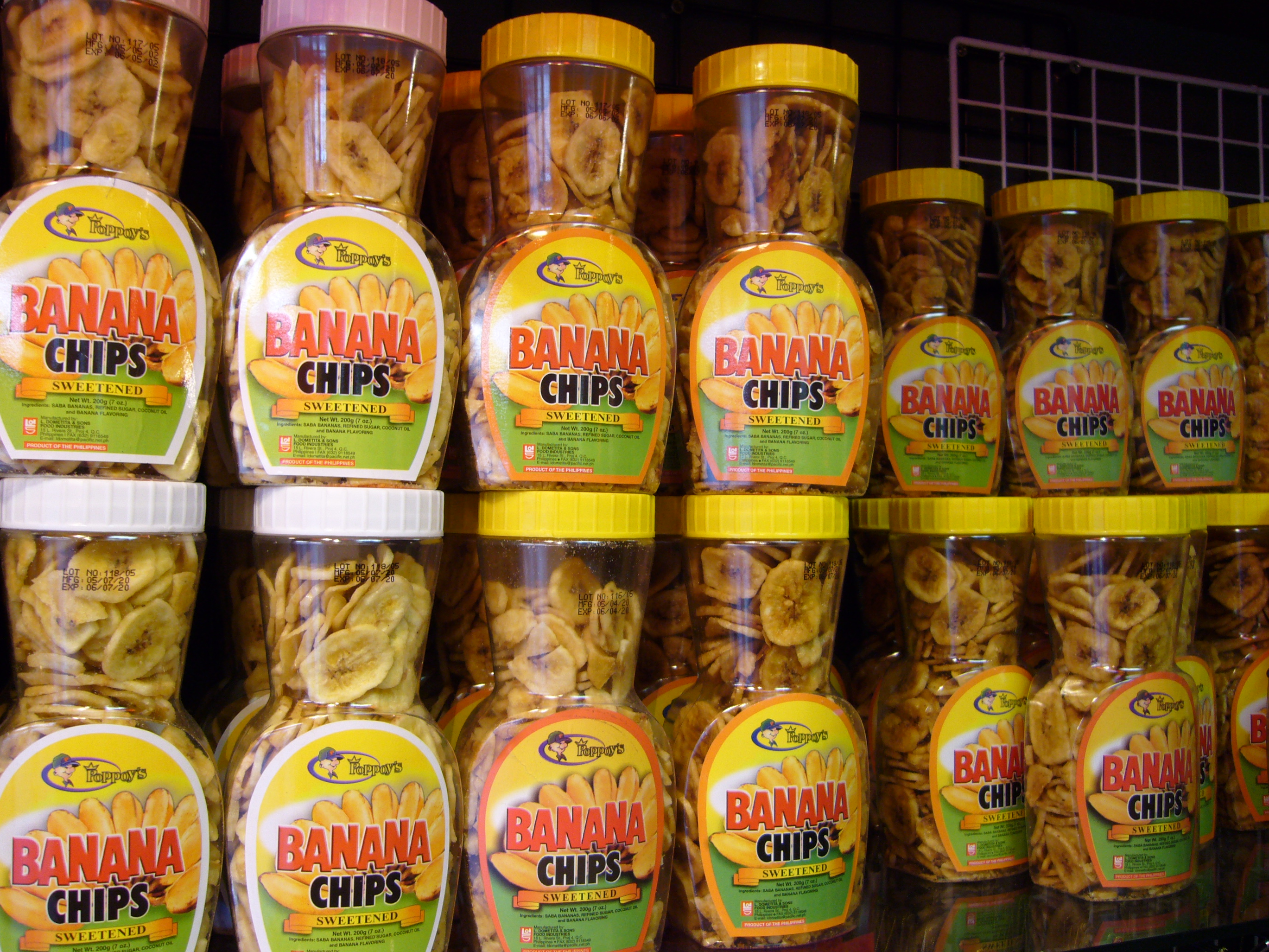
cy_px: 469
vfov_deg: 39.7
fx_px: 1320
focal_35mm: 36
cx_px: 621
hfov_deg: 51.4
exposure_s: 1/15
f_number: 2.8
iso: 100
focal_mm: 5.8
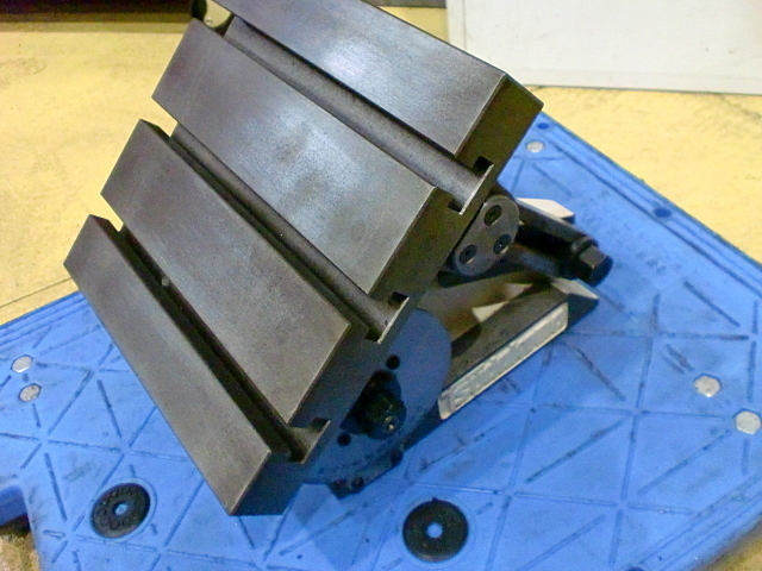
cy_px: 286
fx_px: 770
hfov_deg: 52.6
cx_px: 381
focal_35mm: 35
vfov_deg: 40.7
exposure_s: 1/60
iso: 1250
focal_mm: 6.3
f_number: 3.1
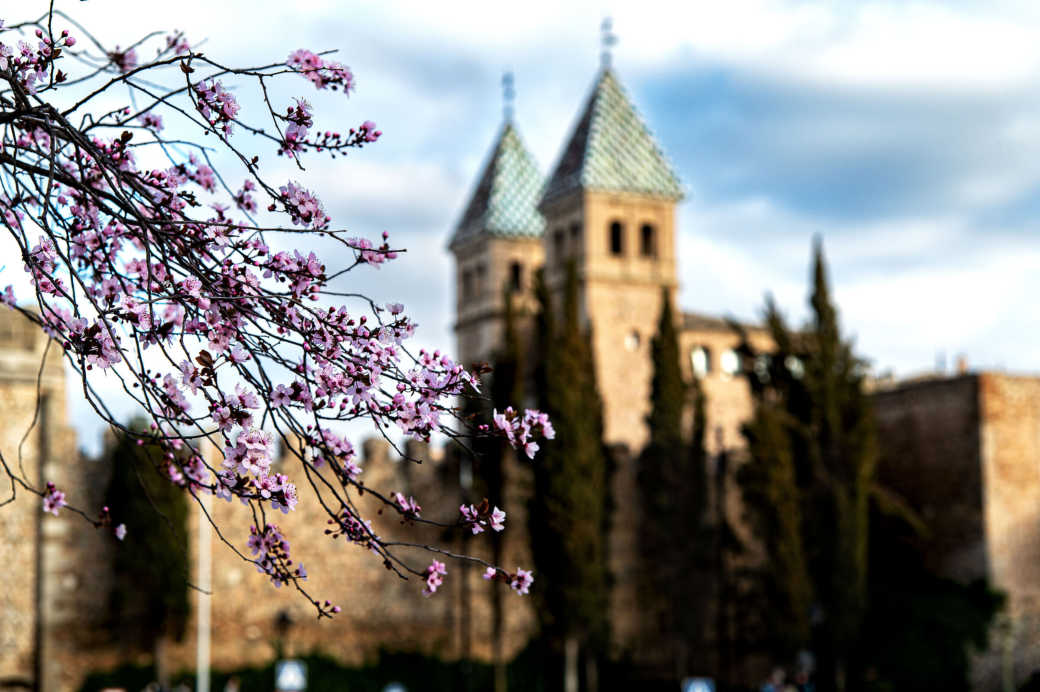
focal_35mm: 75
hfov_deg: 27.0
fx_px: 2165
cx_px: 520
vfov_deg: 18.2
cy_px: 346
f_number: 5.6
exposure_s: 1/320
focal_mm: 75
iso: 100
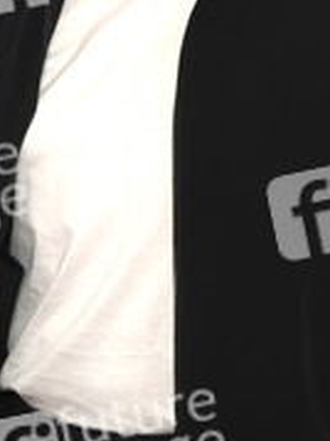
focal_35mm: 241
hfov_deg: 6.2
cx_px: 170
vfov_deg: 8.2
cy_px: 79
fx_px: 3067
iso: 640
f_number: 4
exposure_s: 1/500
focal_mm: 112
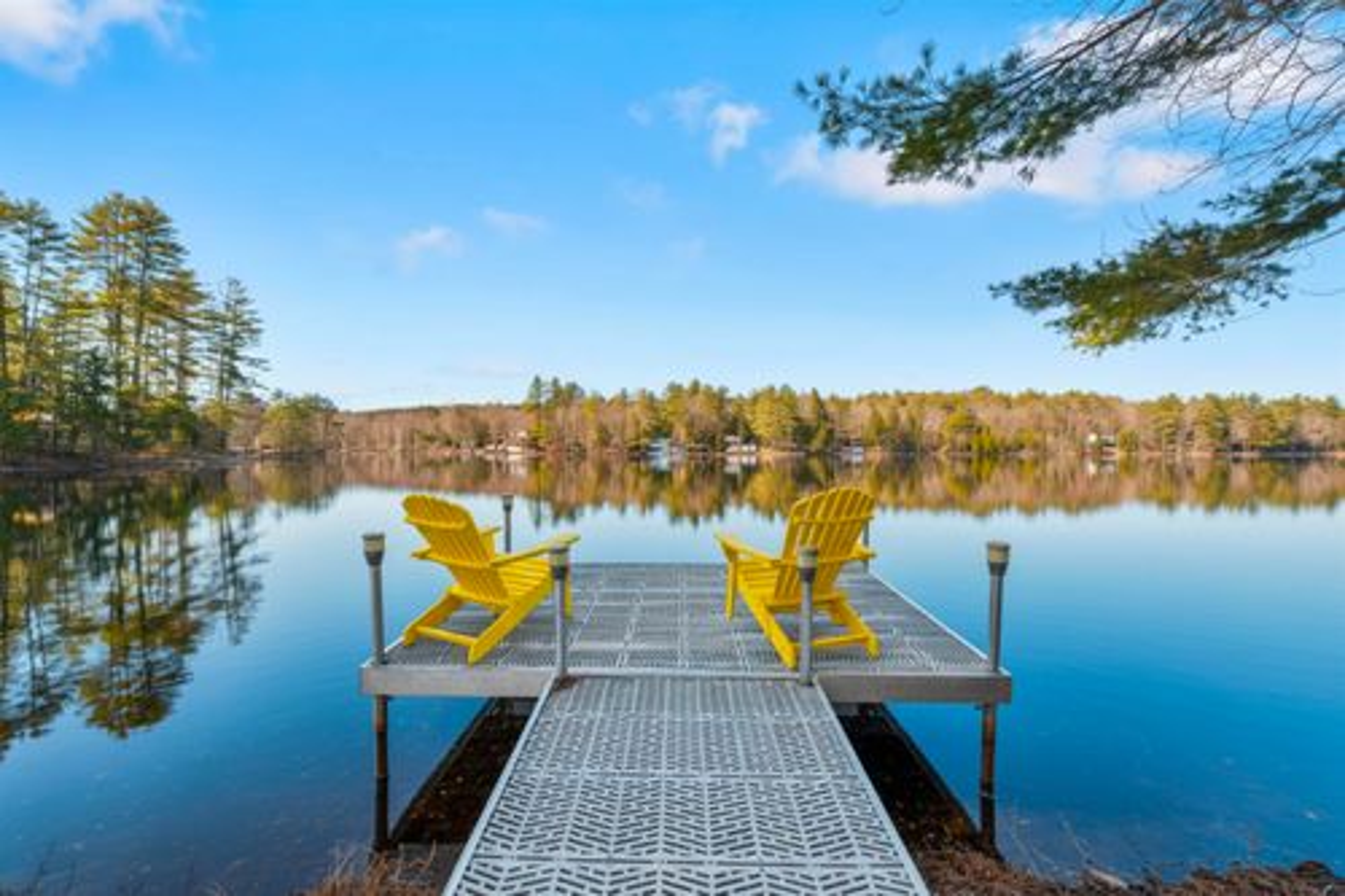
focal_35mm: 12
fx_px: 448
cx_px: 672
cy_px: 448
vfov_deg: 90.0
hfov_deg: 112.6
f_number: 8
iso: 320
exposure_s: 1/250
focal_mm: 12
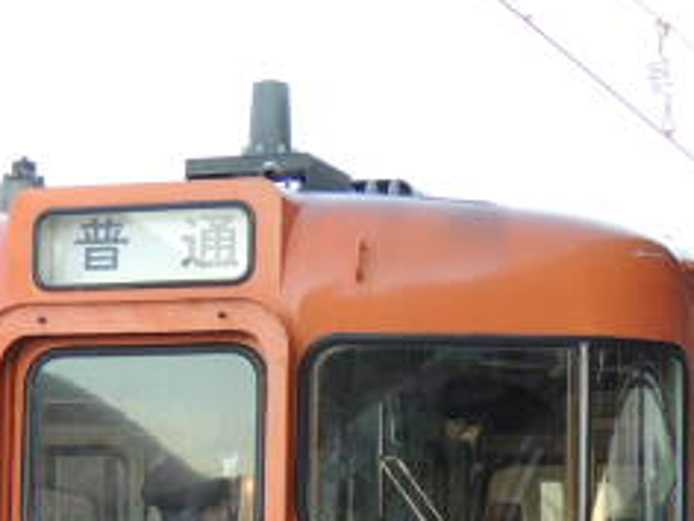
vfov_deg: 9.0
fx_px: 3268
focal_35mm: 163
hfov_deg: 12.1
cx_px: 473
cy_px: 671
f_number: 3.7
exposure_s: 1/60
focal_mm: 10.7
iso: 100
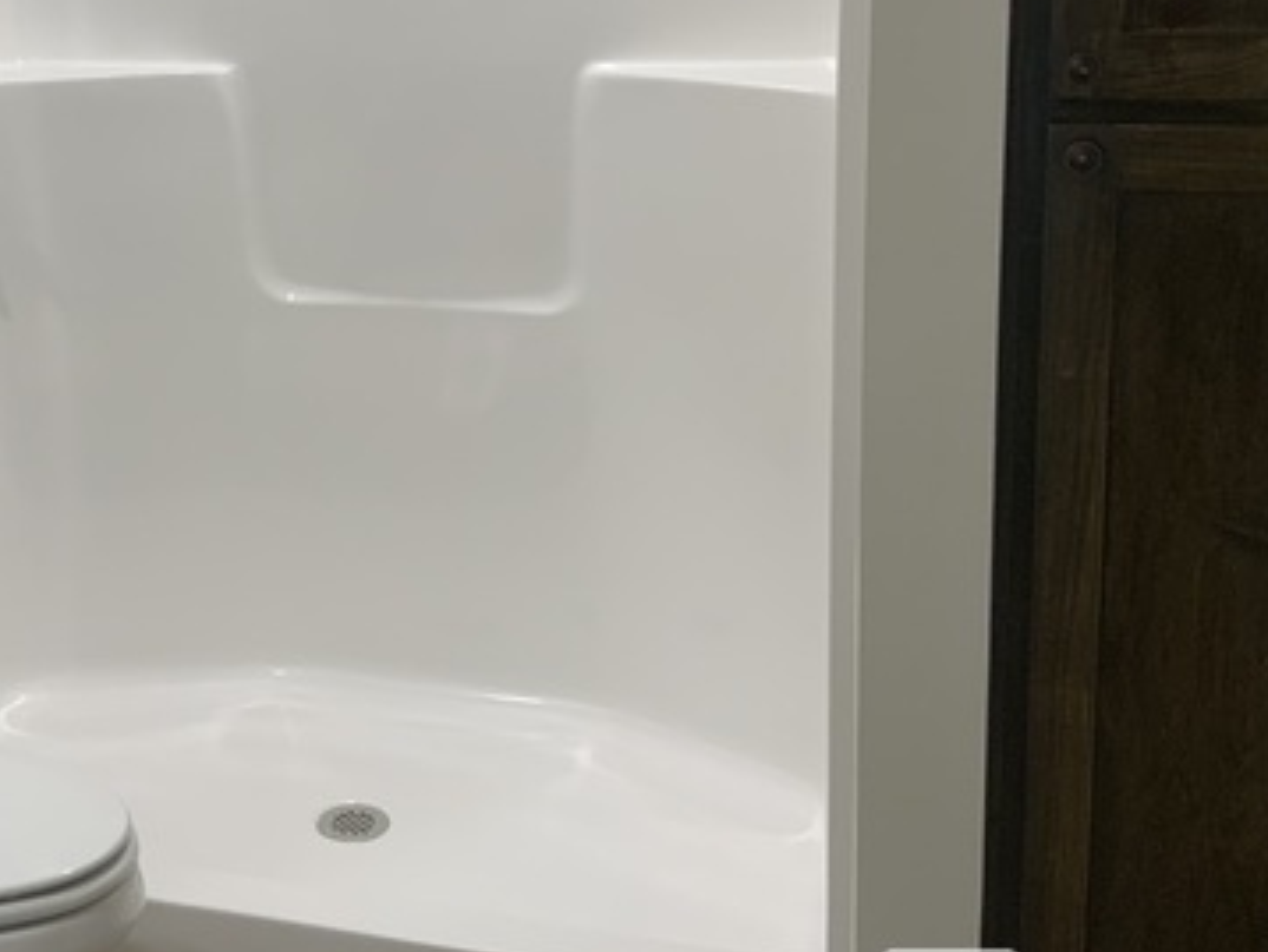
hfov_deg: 34.5
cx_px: 271
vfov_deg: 26.6
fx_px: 1979
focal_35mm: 54
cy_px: 205
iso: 40
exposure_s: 1/60
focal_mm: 3
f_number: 1.8
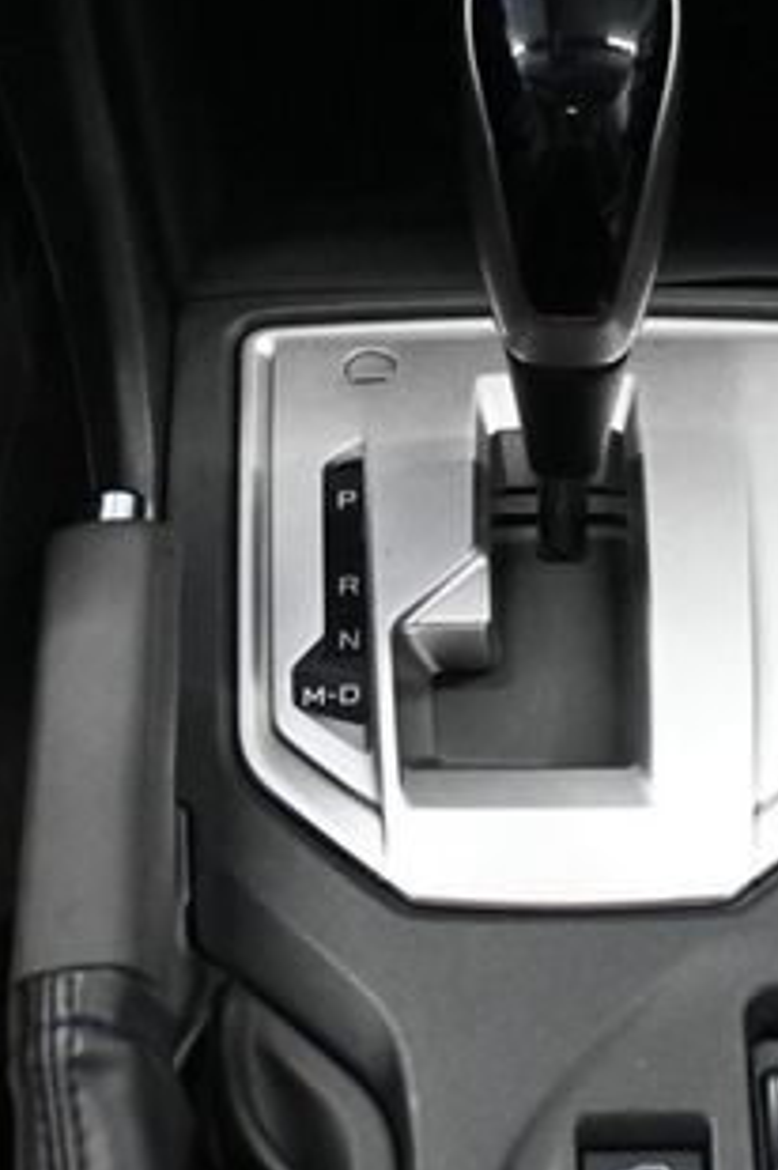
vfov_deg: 21.6
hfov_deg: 14.4
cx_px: 536
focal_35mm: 95
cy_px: 532
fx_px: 3072
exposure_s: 1/60
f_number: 4.8
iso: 9000
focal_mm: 30.5
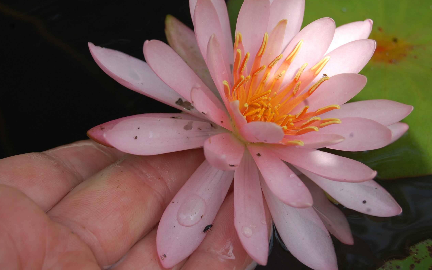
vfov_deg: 15.5
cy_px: 126
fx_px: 995
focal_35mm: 85
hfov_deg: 24.5
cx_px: 215
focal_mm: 55
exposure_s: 1/250
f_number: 8
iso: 200
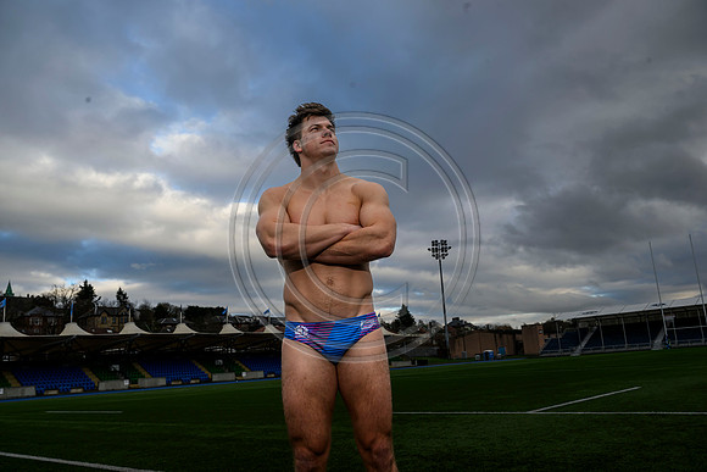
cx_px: 354
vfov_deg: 43.0
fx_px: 599
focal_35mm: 30
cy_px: 236
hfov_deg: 61.1
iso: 320
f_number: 9
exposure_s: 1/200
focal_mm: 30.5
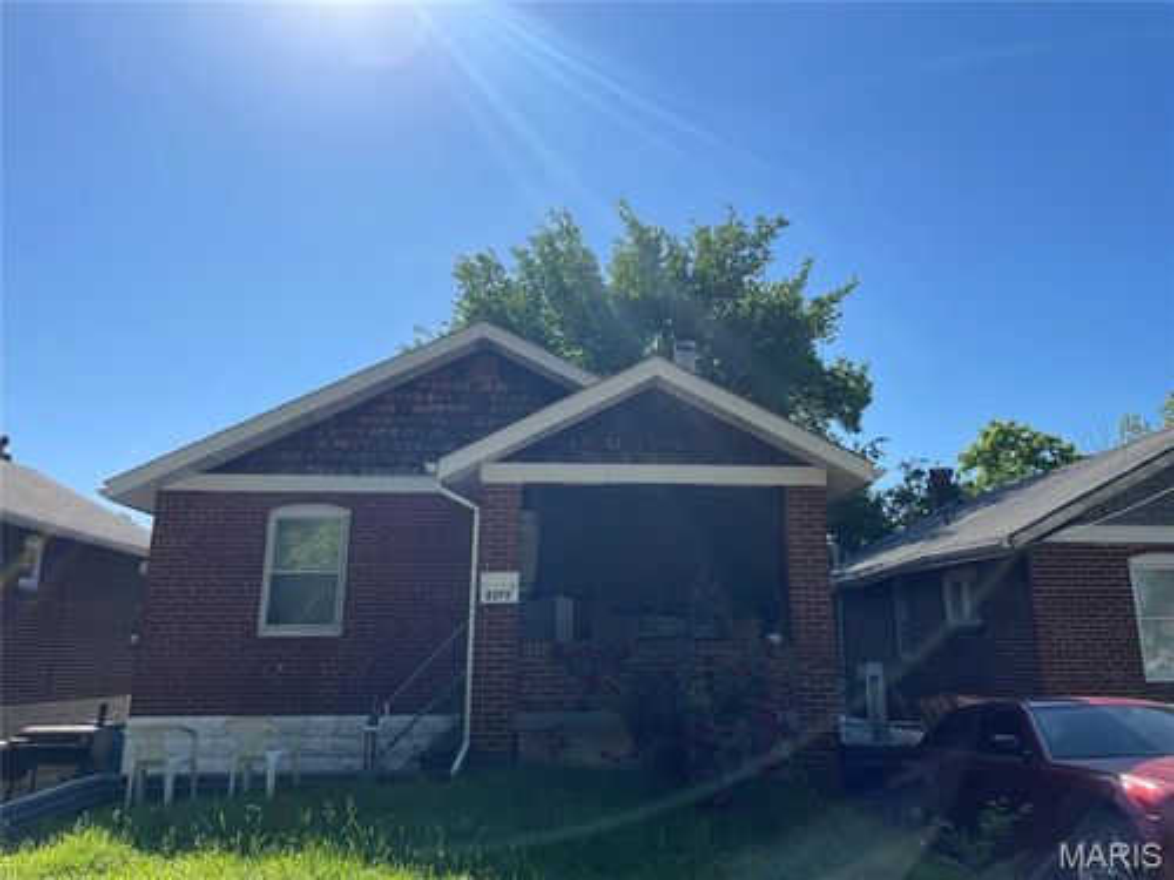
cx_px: 587
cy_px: 440
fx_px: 882
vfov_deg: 53.1
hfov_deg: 67.3
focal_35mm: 26
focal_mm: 4.2
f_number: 1.6
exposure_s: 1/4831
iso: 32
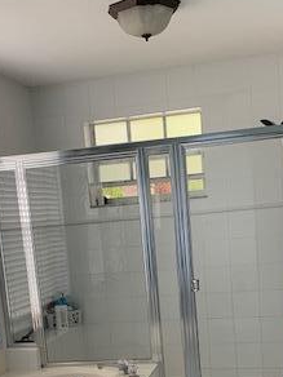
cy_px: 333
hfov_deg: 25.6
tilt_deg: -8.5
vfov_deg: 32.3
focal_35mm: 57
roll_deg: +5.3
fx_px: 621
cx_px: 129
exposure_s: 1/121
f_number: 1.8
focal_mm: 4.25
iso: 80
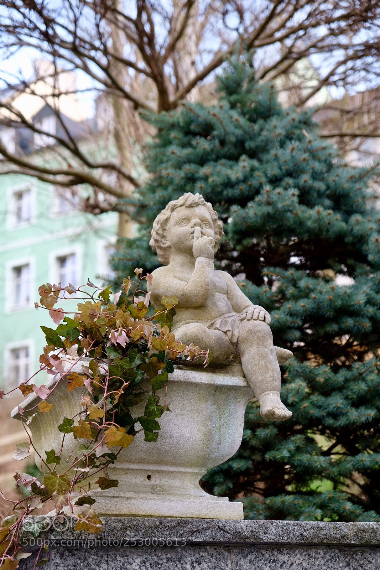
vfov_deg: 24.5
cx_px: 190
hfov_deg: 16.5
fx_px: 1314
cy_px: 285
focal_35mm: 83
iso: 200
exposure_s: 1/110
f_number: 4
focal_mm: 55
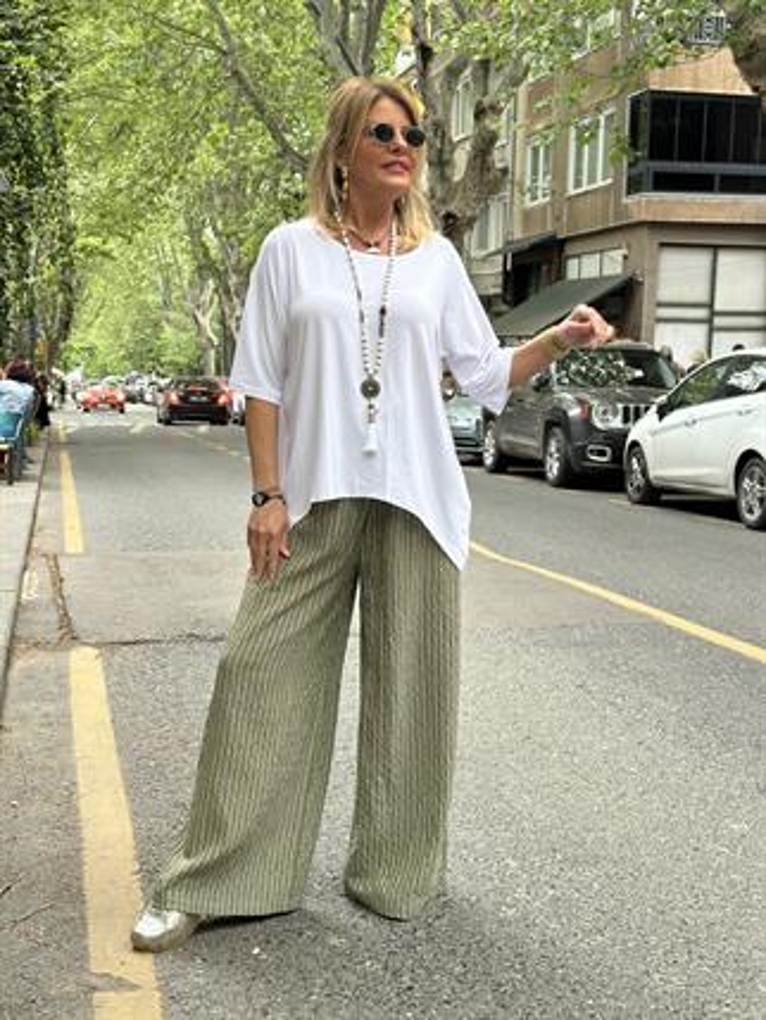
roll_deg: -0.9
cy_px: 510
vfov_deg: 39.6
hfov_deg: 30.3
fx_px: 1416
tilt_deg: -5.6
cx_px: 383
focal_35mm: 48
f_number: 1.78
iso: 100
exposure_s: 1/121
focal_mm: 6.86
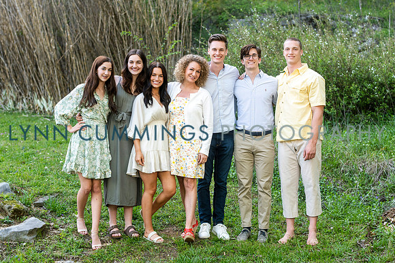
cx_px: 189
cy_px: 133
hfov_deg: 31.5
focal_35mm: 64
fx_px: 701
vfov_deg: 21.3
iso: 250
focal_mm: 58
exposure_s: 1/400
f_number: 3.2
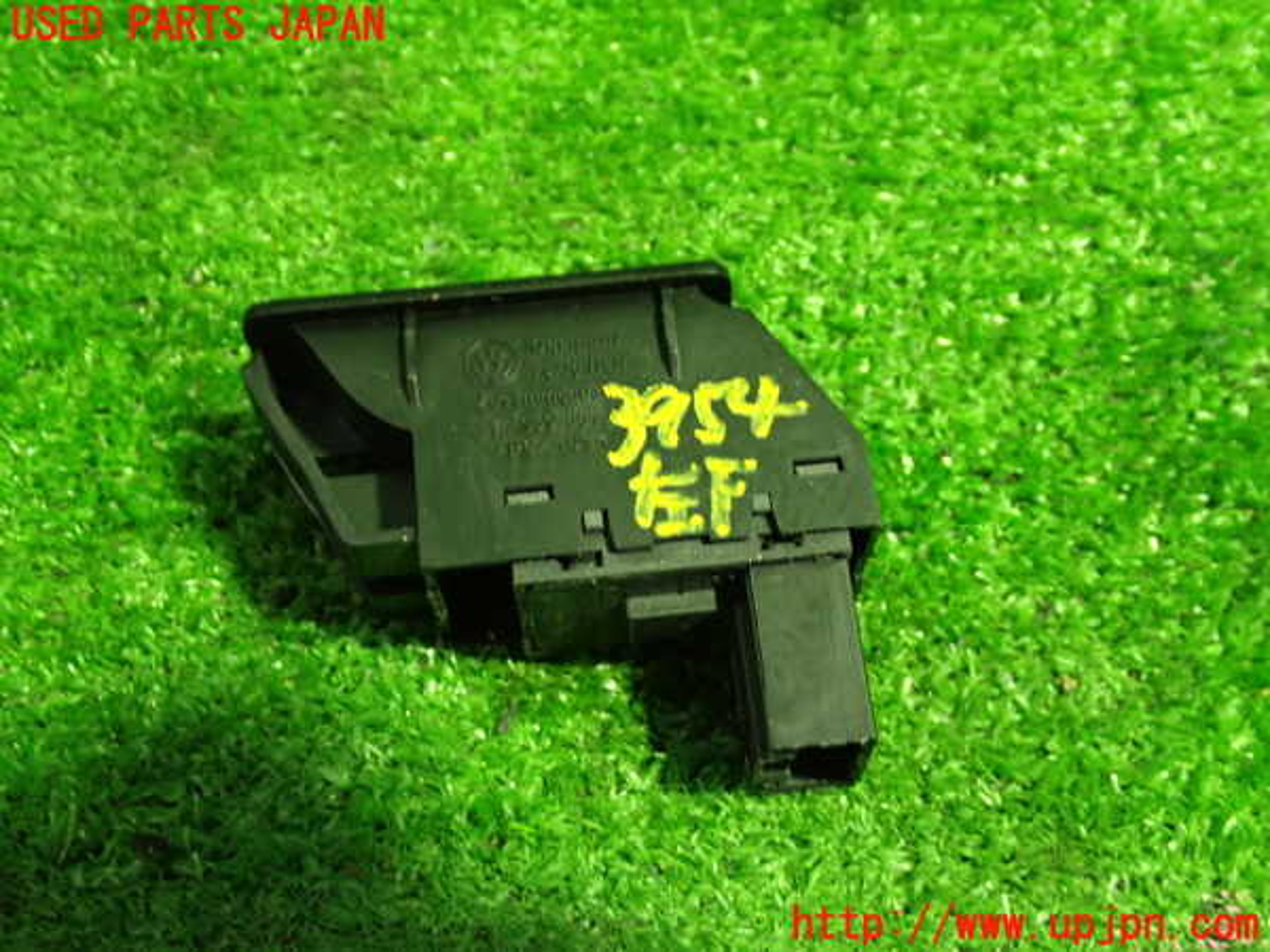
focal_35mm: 44
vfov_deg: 32.9
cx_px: 635
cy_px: 476
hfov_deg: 42.9
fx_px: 1614
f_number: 2.9
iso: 800
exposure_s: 1/30
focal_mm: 7.84
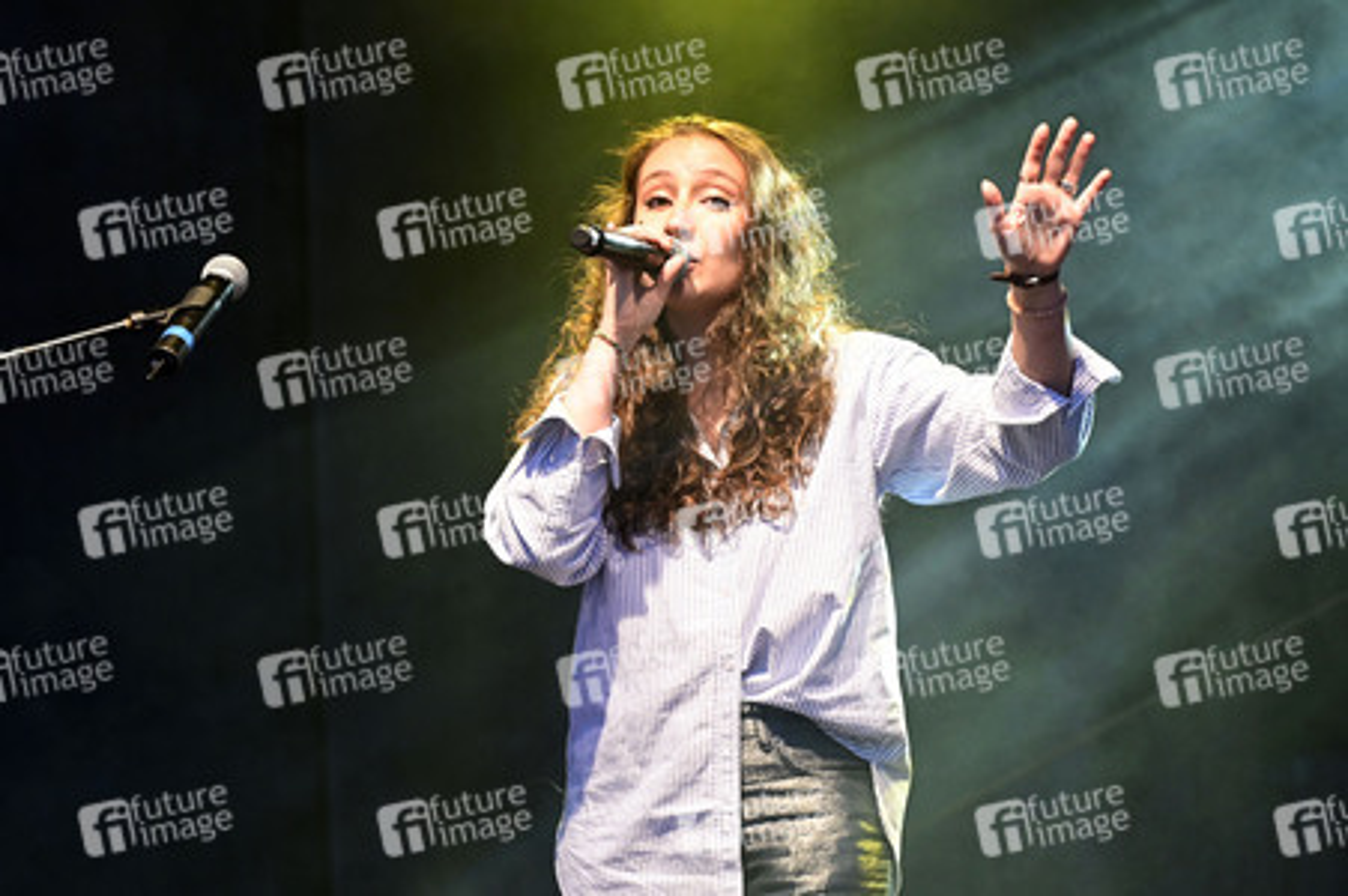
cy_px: 448
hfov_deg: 10.3
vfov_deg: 6.9
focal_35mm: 200
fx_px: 7483
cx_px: 674
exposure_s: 1/200
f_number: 3.2
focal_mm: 200
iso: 1800
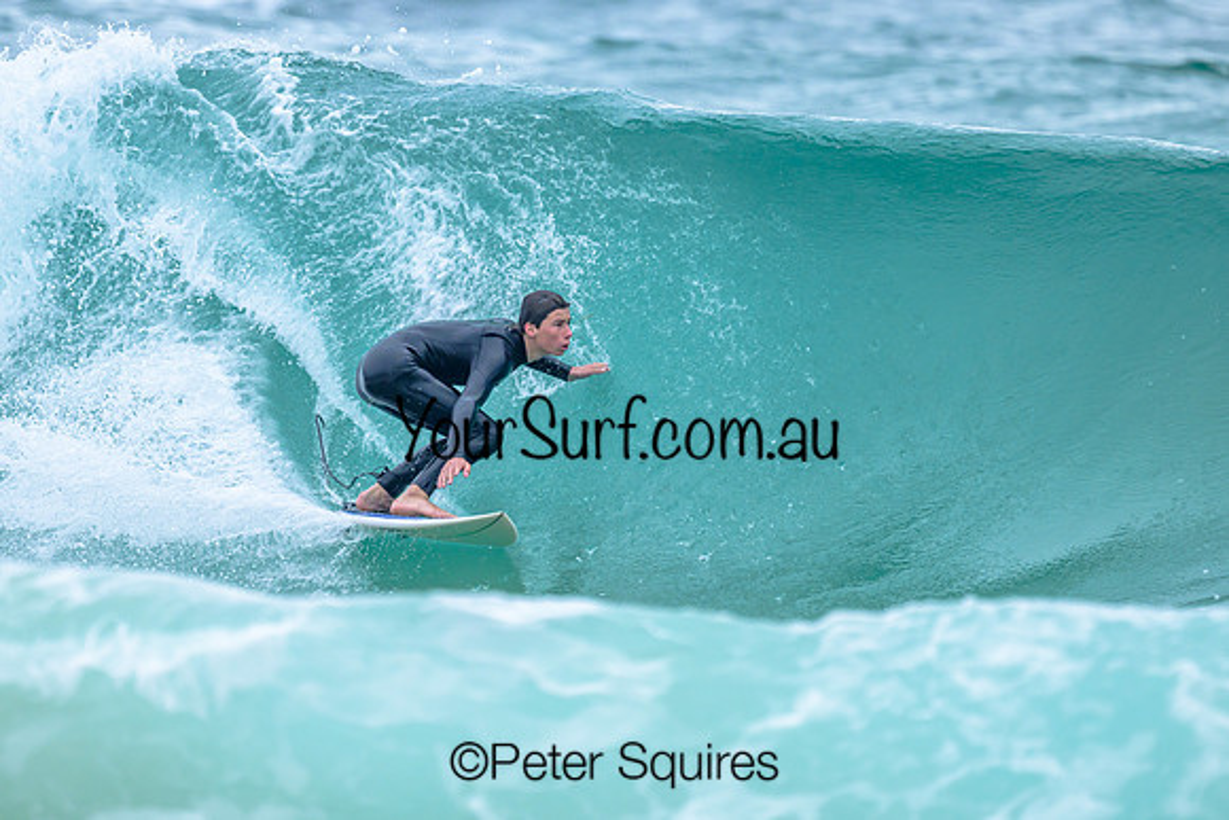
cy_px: 411
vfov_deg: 1.3
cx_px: 576
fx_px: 37547
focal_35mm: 1100
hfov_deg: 1.9
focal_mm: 800
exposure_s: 1/2500
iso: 560
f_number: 6.3
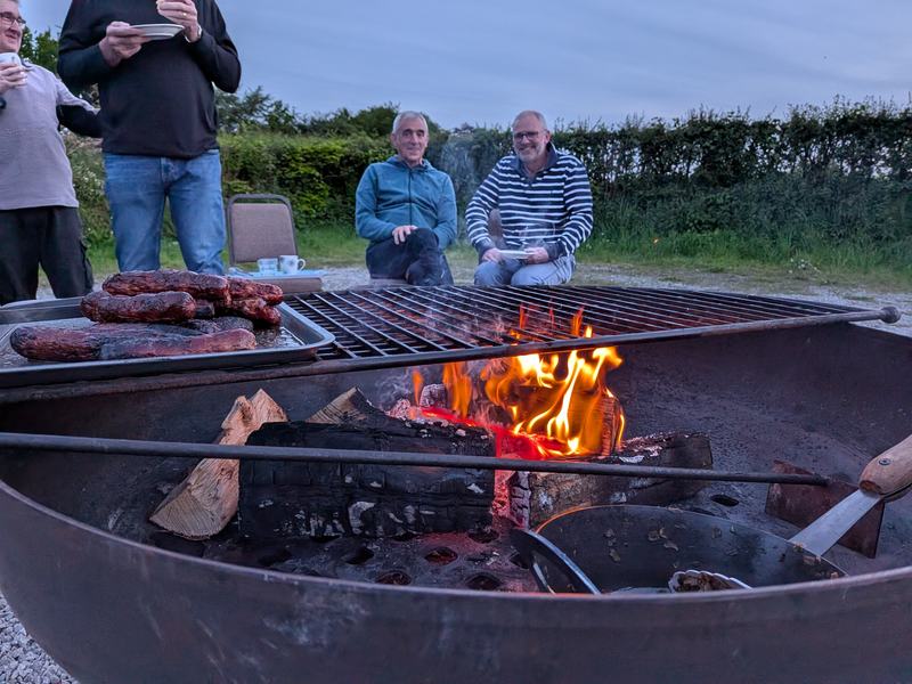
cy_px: 342
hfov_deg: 71.6
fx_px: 632
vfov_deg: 56.8
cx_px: 456
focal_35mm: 24
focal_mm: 4.53
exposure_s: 1/217
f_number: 1.7
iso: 587
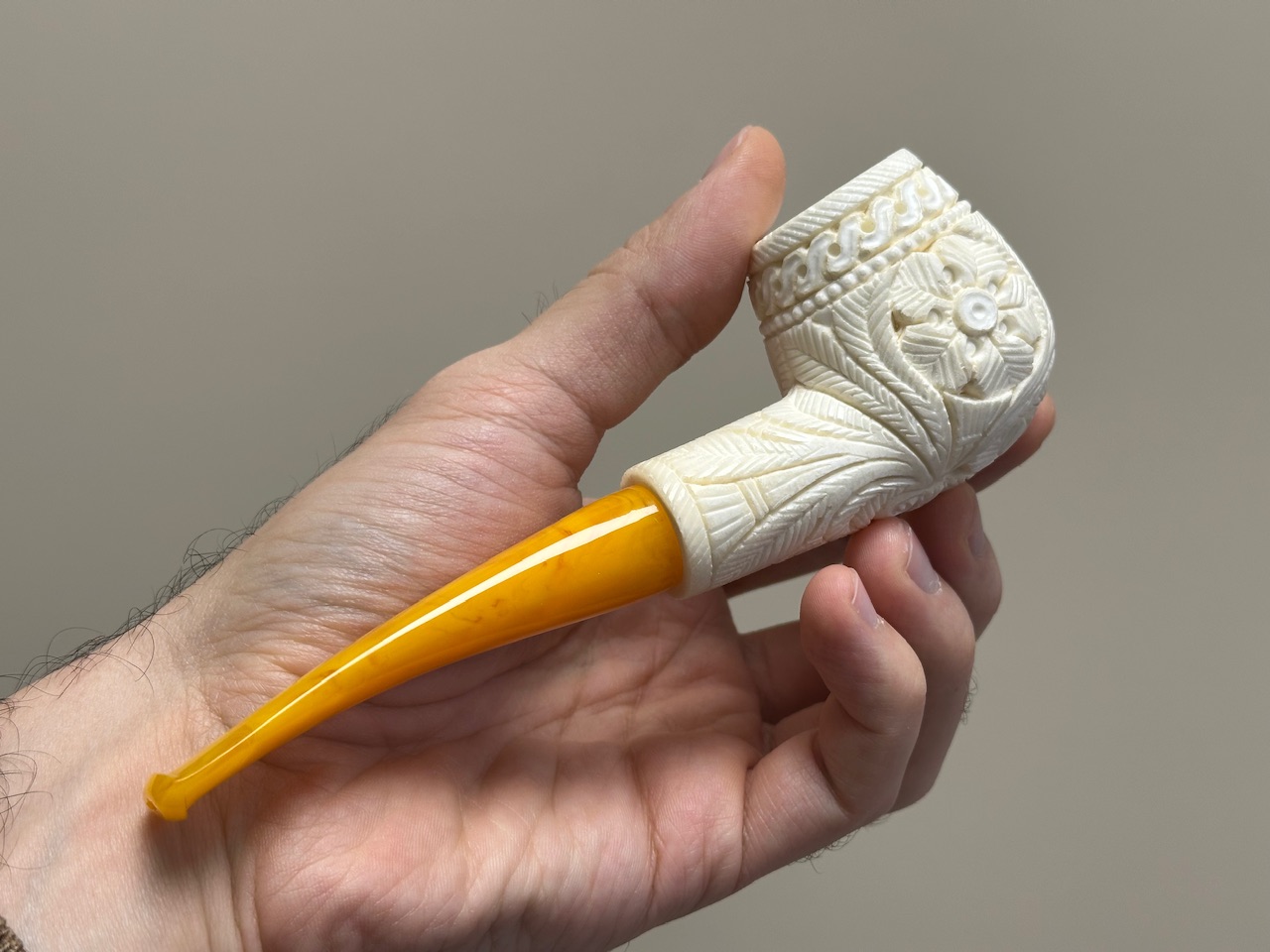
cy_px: 476
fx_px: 1761
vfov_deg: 30.3
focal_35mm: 48
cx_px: 635
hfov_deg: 39.7
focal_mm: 6.86
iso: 50
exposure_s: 1/100
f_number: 1.78
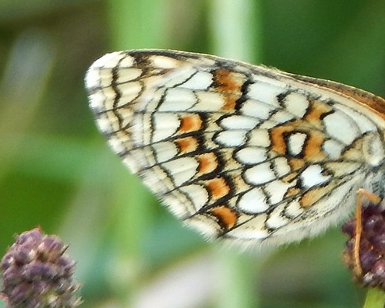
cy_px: 142
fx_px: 4801
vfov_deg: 3.7
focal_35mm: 421
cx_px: 290
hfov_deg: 4.6
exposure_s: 1/50
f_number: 5.6
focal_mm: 44.9
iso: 125
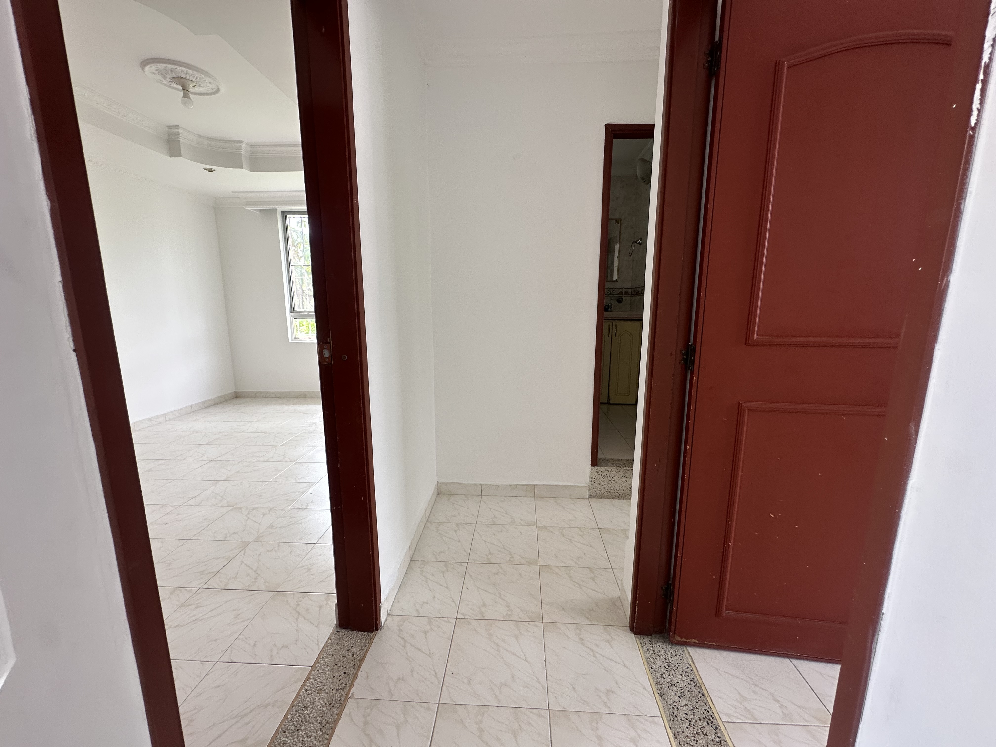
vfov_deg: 85.7
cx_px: 498
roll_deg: -0.1
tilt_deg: -10.0
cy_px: 374
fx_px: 403
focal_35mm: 14
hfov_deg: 102.1
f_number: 2.2
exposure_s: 1/99
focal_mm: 2.22
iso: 100
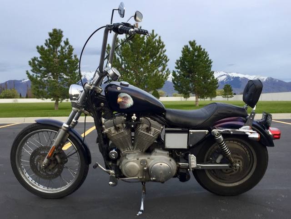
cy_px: 110
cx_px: 146
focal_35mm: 29
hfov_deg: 61.7
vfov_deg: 48.2
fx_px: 244
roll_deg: +2.4
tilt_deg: -1.1
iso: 32
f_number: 2.2
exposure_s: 1/60
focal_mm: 4.15
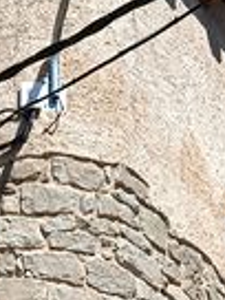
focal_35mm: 141
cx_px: -2
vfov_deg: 12.8
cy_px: 534
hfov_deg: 10.4
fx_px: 1222
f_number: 1.7
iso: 50
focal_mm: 5.24
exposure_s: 1/567
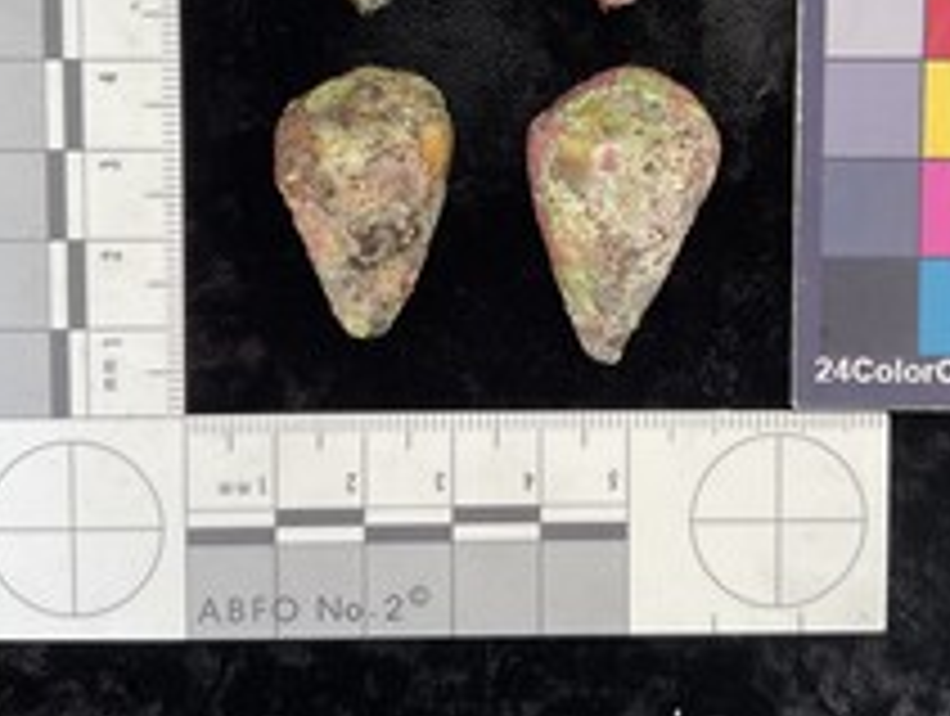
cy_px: 155
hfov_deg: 39.5
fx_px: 1320
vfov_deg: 29.7
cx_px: 554
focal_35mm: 48
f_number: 1.8
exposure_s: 1/120
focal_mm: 3
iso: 64
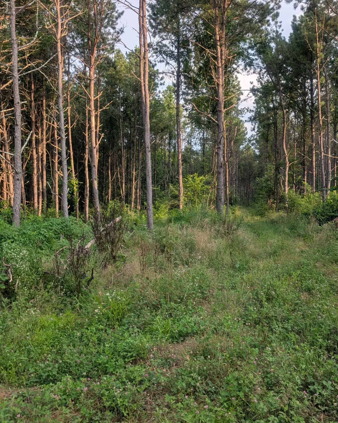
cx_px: 184
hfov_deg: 45.8
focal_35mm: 32
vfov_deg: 55.7
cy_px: 206
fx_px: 400
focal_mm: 6.9
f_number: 1.68
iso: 18
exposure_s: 1/357
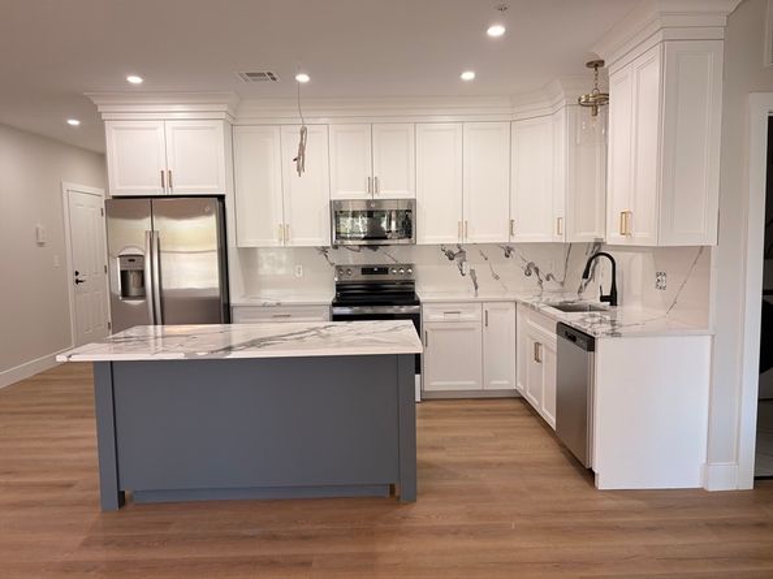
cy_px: 290
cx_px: 386
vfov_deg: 53.0
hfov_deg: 67.3
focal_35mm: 26
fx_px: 580
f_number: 1.6
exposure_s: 1/120
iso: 100
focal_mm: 5.96
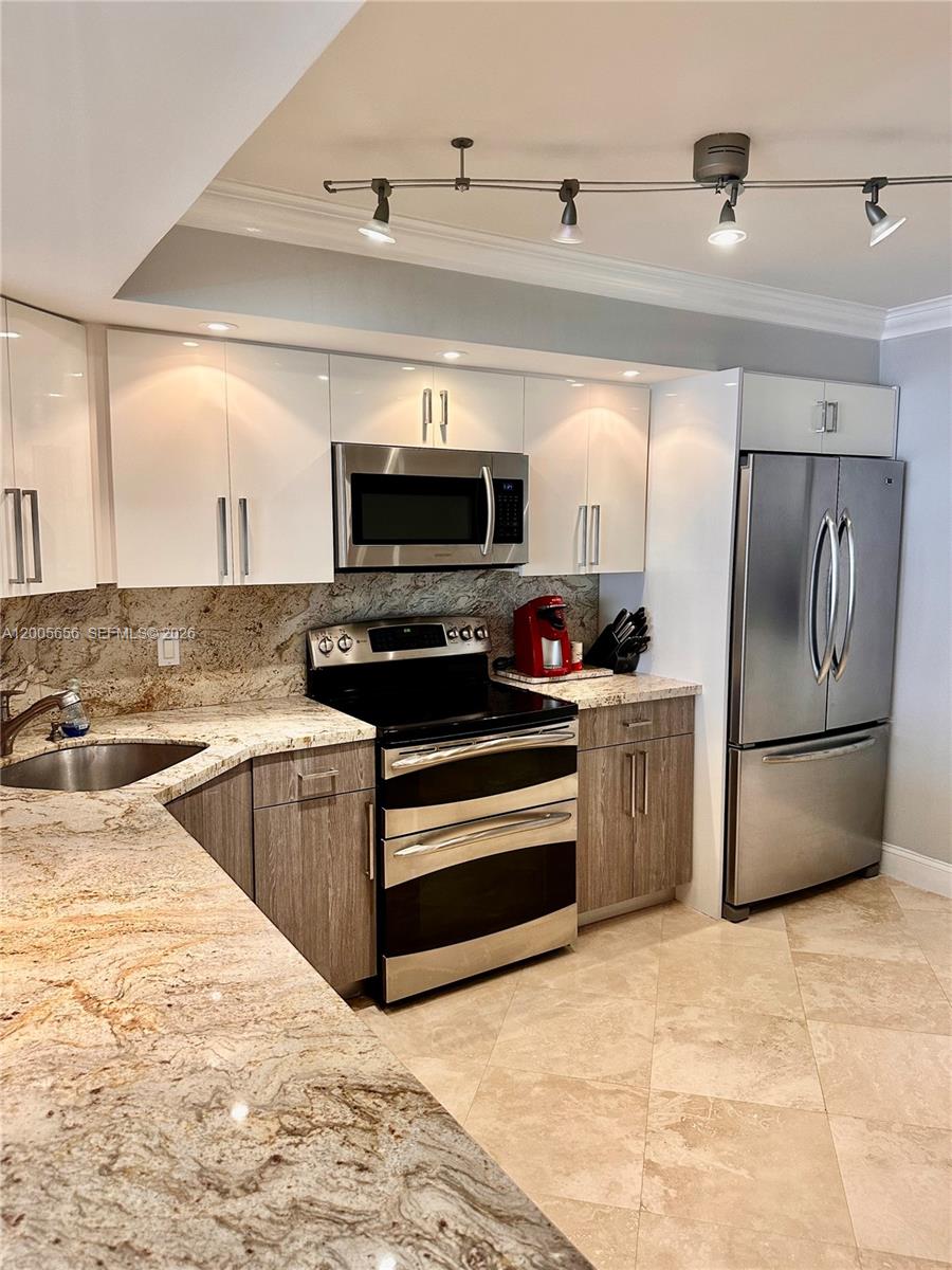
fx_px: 880
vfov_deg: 71.6
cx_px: 476
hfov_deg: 56.8
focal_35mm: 24
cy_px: 635
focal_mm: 6.86
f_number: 1.78
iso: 200
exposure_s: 1/120
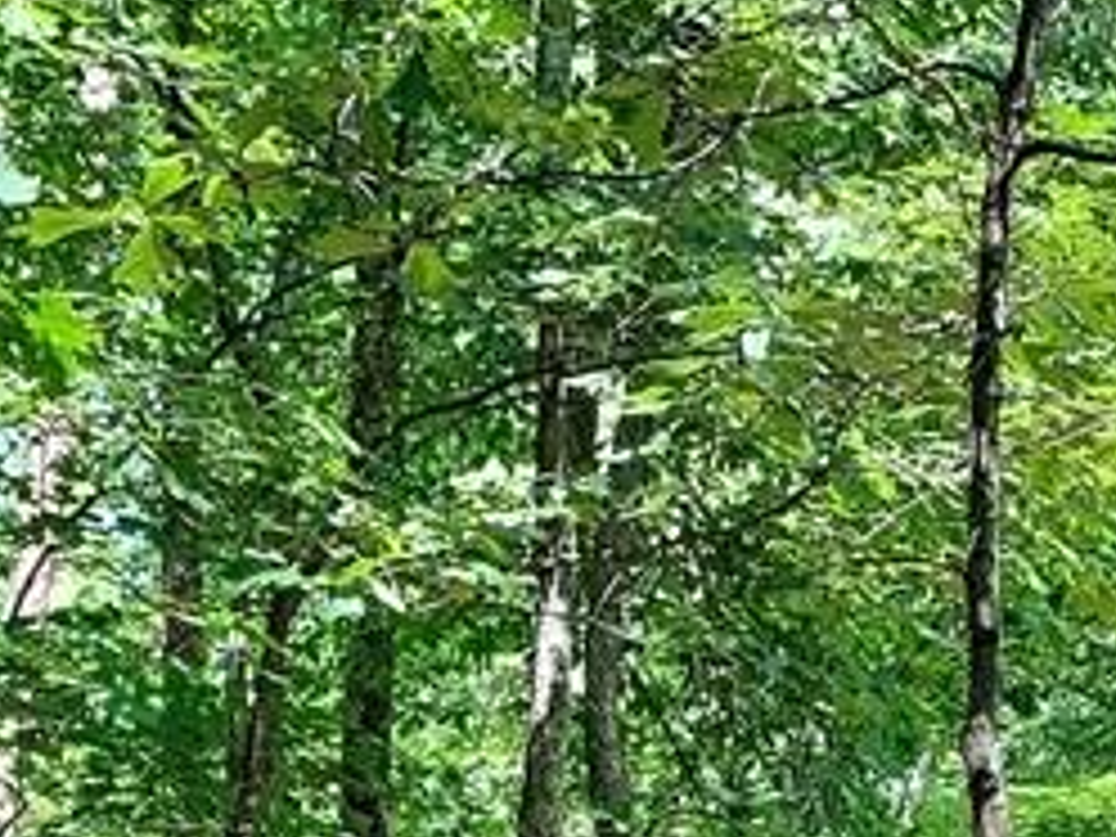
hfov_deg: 19.7
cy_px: 1323
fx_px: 3192
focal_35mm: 99
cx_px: 324
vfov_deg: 13.9
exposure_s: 1/120
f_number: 1.8
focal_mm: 4.6
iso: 64
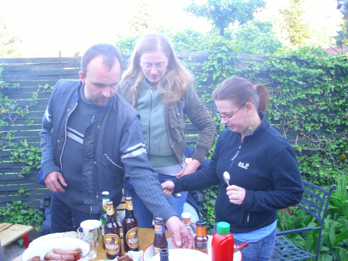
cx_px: 174
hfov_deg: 52.6
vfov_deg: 40.7
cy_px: 130
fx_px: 352
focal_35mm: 35
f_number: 3
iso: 200
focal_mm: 6.2
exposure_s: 1/39
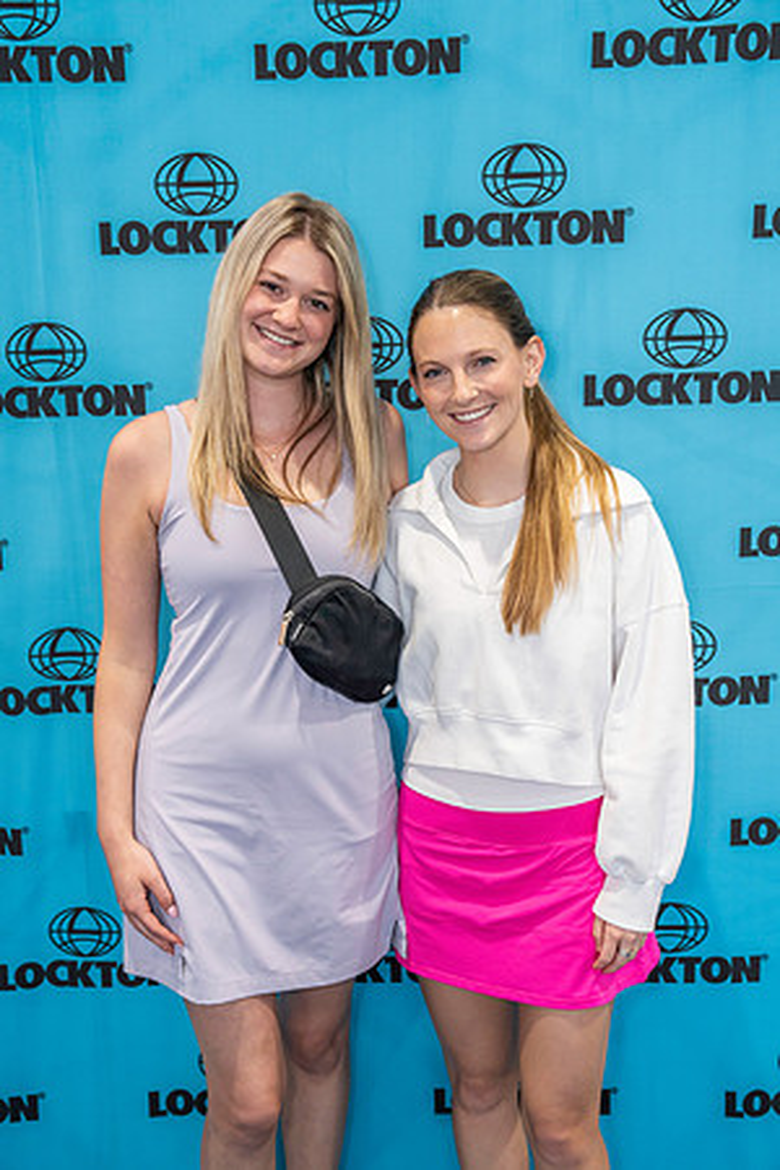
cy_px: 585
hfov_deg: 32.6
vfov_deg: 47.4
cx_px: 390
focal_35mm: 41
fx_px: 1332
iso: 3200
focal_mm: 41
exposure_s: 1/200
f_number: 4
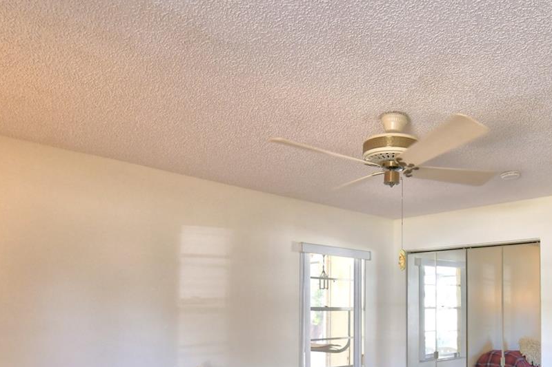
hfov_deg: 60.7
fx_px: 460
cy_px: 289
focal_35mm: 30
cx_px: 362
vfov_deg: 41.8
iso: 400
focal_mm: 10
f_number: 4.5
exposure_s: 1/50
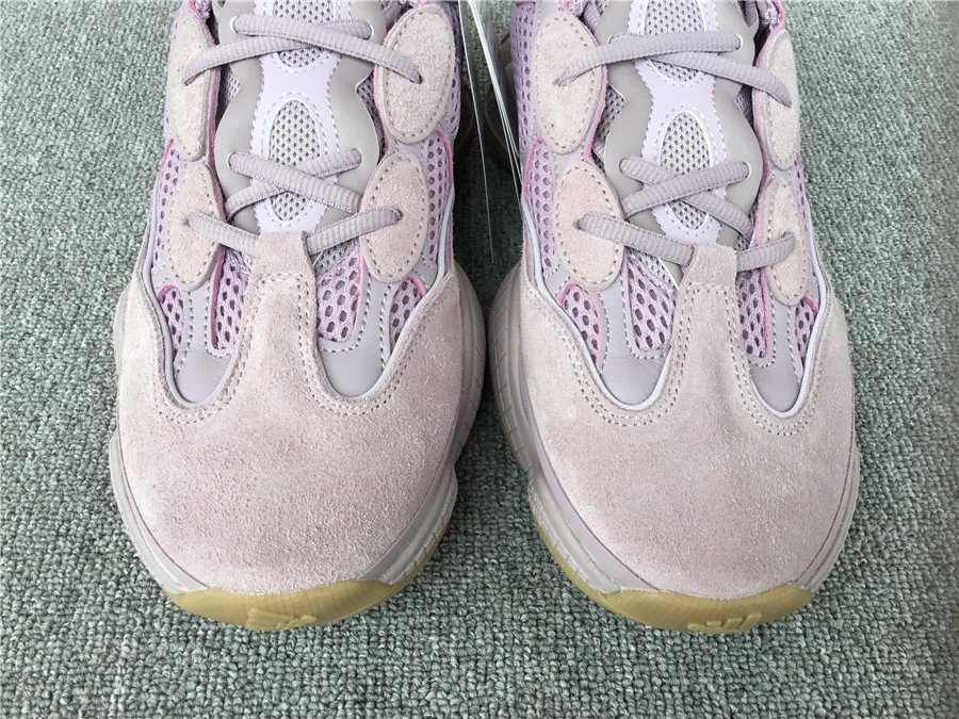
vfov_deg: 45.4
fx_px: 859
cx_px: 480
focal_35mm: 31
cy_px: 360
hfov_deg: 58.4
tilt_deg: -52.0
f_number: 2.4
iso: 25
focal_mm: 3.3
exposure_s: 1/133
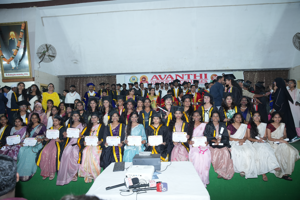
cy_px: 100
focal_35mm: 32
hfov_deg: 59.3
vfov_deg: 41.6
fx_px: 263
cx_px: 150
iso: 1000
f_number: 5.6
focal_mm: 31.6
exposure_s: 1/125
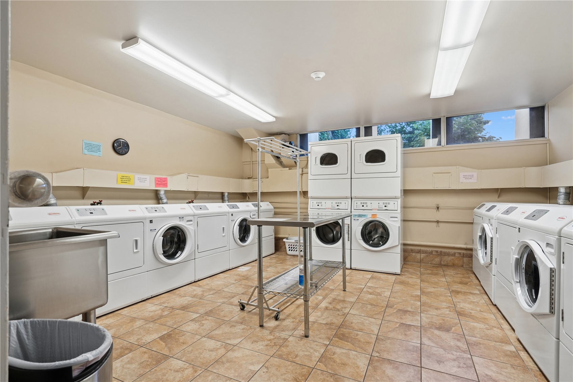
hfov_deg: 96.7
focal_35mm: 16
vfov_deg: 73.7
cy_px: 191
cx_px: 286
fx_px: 255
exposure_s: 1/30
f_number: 8
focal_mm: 16
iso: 400
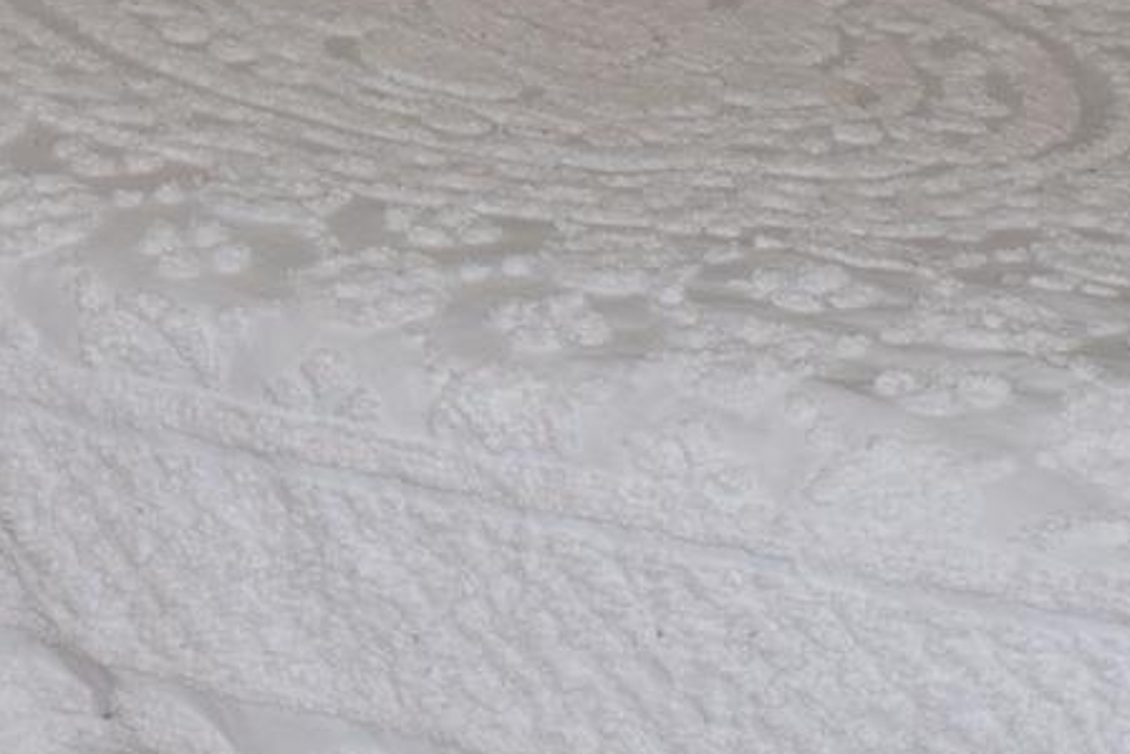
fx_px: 4301
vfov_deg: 9.7
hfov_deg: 14.1
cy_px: -412
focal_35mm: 137
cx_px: -547
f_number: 5.6
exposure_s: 1/125
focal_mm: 20
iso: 720
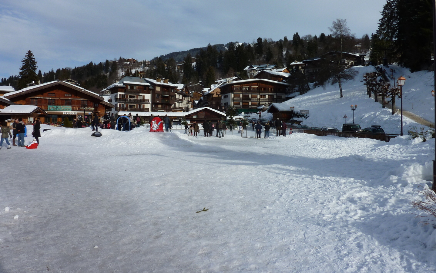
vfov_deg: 45.8
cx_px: 215
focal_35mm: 27
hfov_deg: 68.4
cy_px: 112
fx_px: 321
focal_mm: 4.1
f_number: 5.6
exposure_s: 1/500
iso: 80
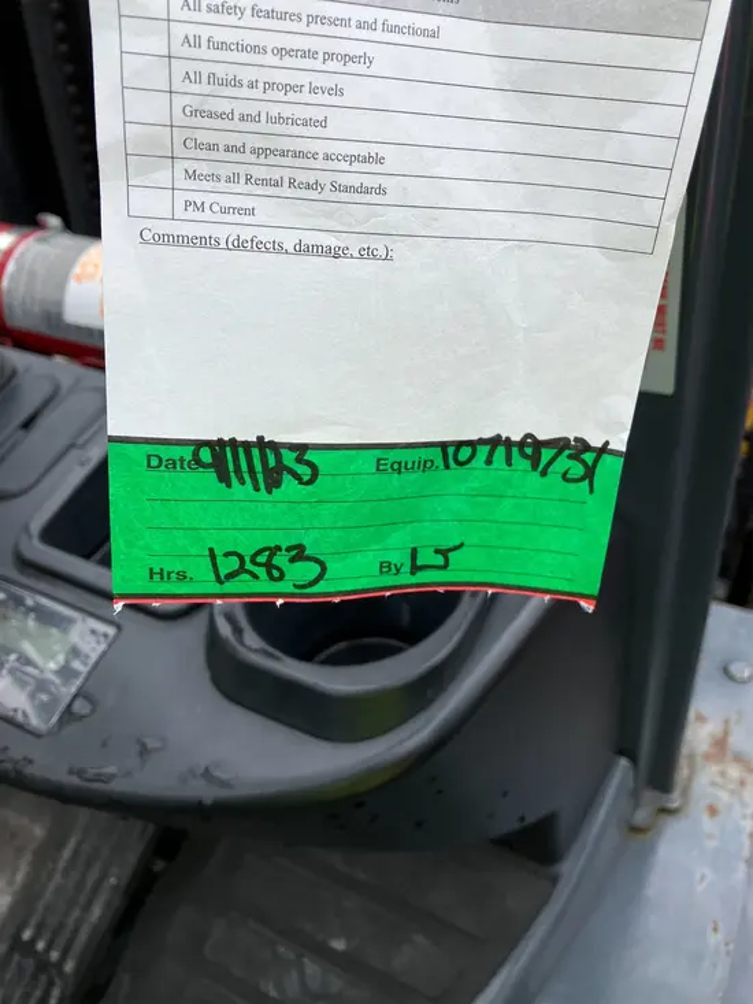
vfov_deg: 63.4
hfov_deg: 49.8
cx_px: 376
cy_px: 502
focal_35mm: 28
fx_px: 812
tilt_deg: -36.6
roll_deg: +4.4
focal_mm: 3.99
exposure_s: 1/481
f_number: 1.8
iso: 32
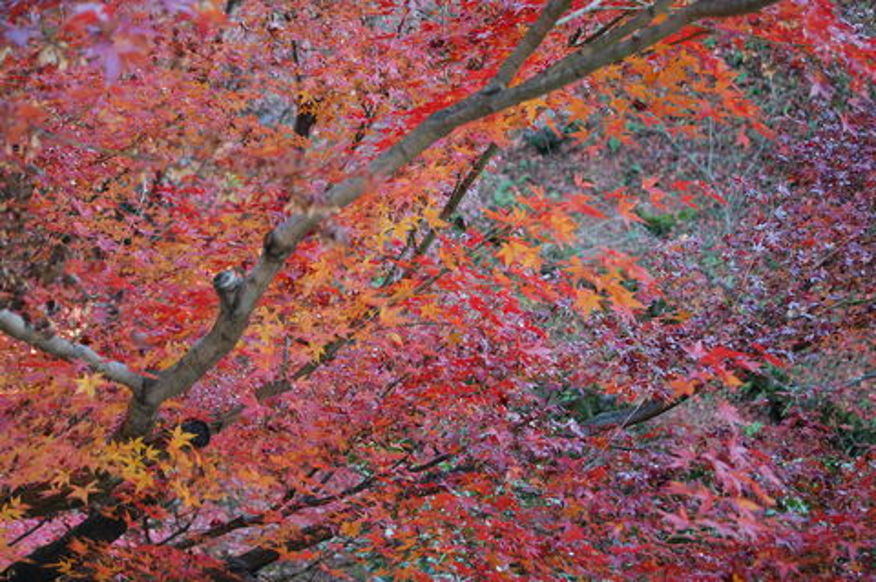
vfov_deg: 16.5
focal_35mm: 82
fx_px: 2005
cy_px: 291
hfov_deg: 24.6
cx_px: 438
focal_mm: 55
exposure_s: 1/40
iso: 400
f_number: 5.6
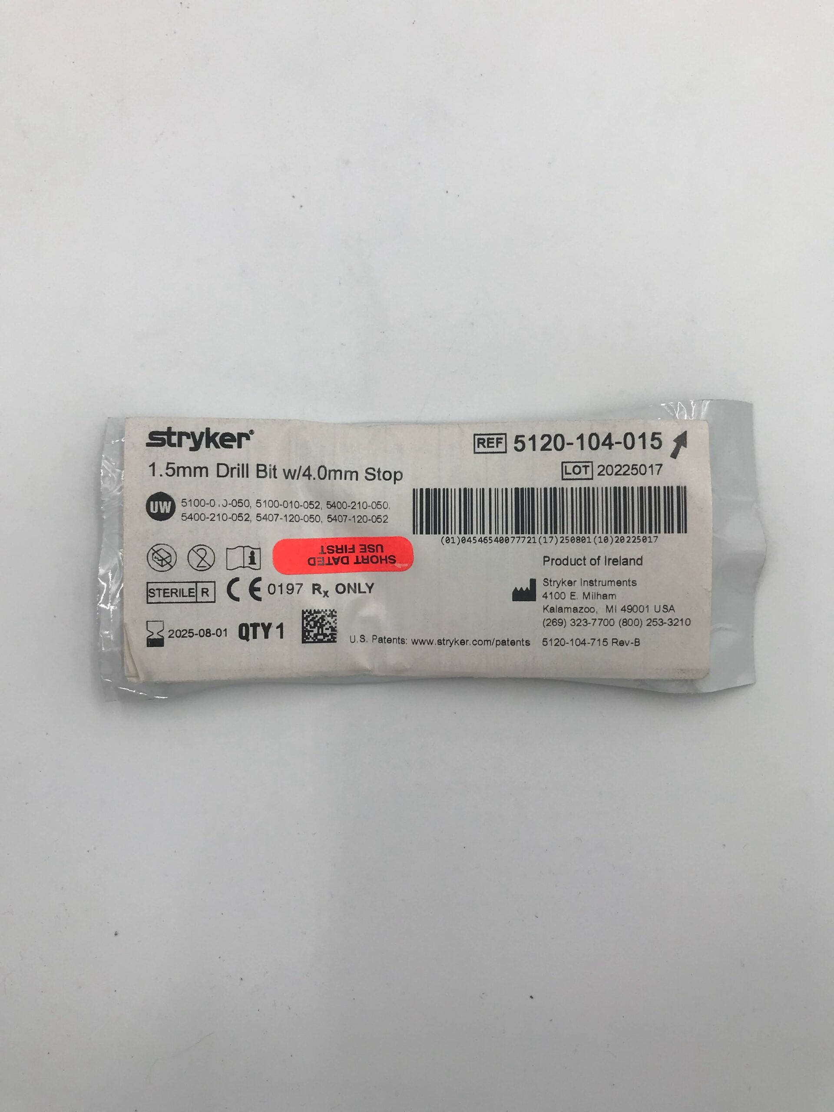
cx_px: 417
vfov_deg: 63.4
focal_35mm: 28
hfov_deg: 49.7
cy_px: 556
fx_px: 899
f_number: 1.8
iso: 20
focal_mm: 3.99
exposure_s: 1/259
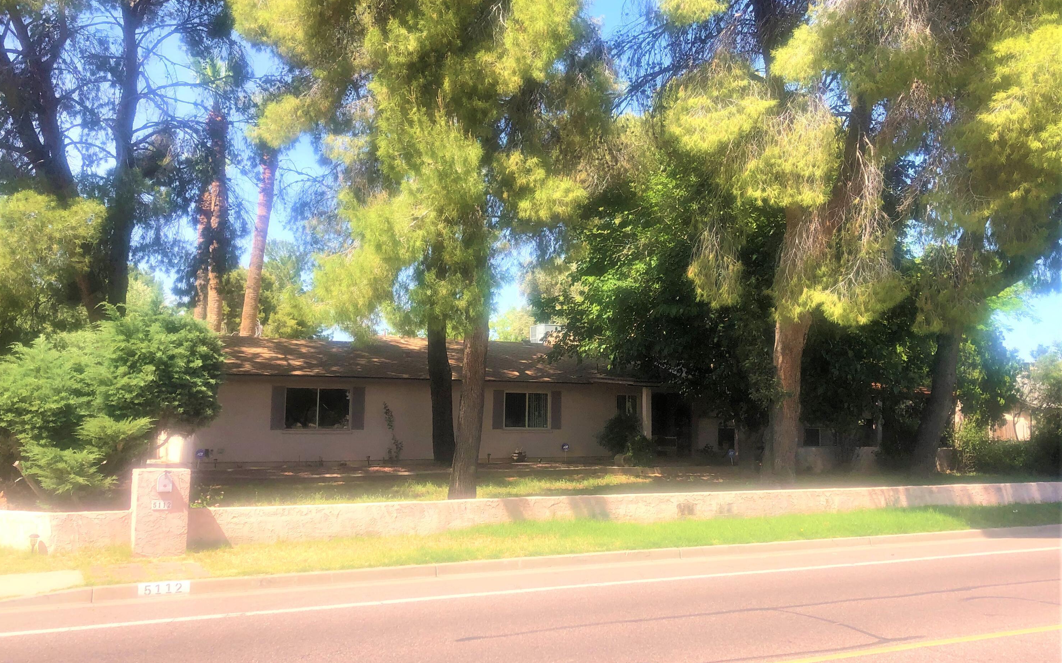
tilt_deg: +5.9
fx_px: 868
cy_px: 376
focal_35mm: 30
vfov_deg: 41.7
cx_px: 527
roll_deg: -1.1
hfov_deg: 62.9
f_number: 1.8
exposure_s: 1/899
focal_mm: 3.99
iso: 20
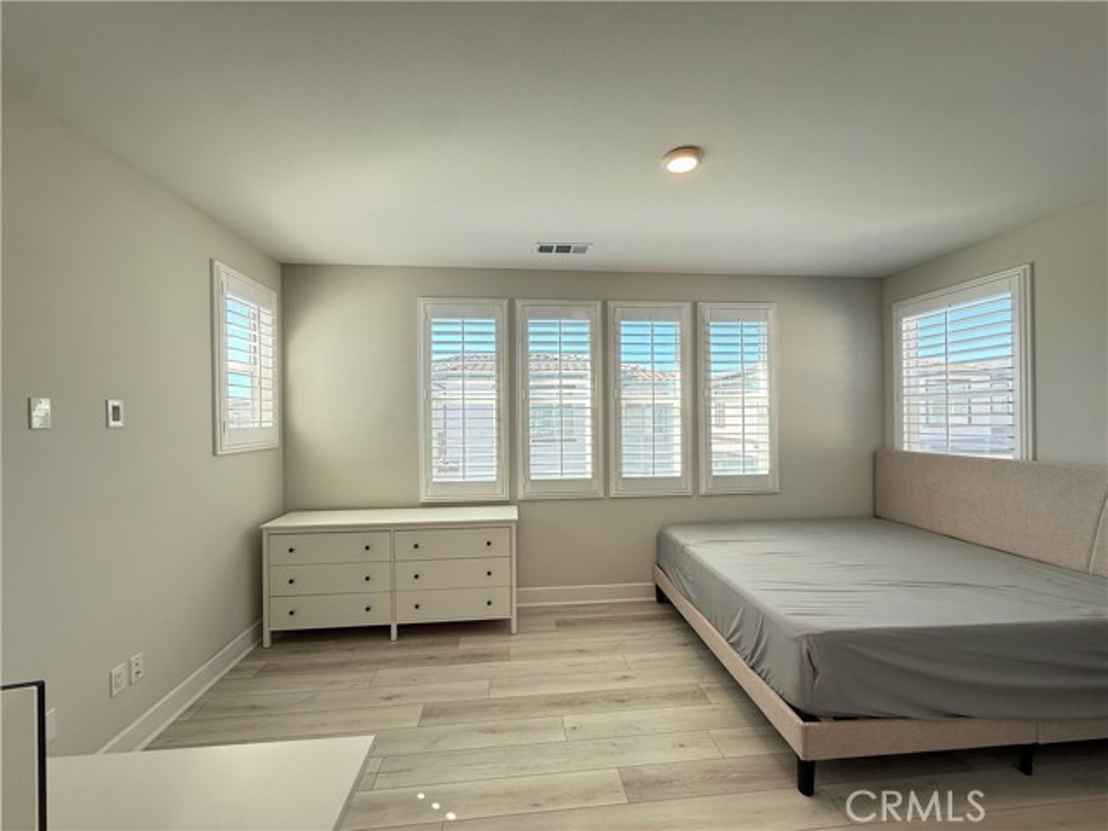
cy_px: 416
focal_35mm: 14
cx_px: 554
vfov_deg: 85.7
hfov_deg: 102.1
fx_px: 448
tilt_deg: +0.4
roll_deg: +0.8
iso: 80
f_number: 2.2
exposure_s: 1/120
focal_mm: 2.22
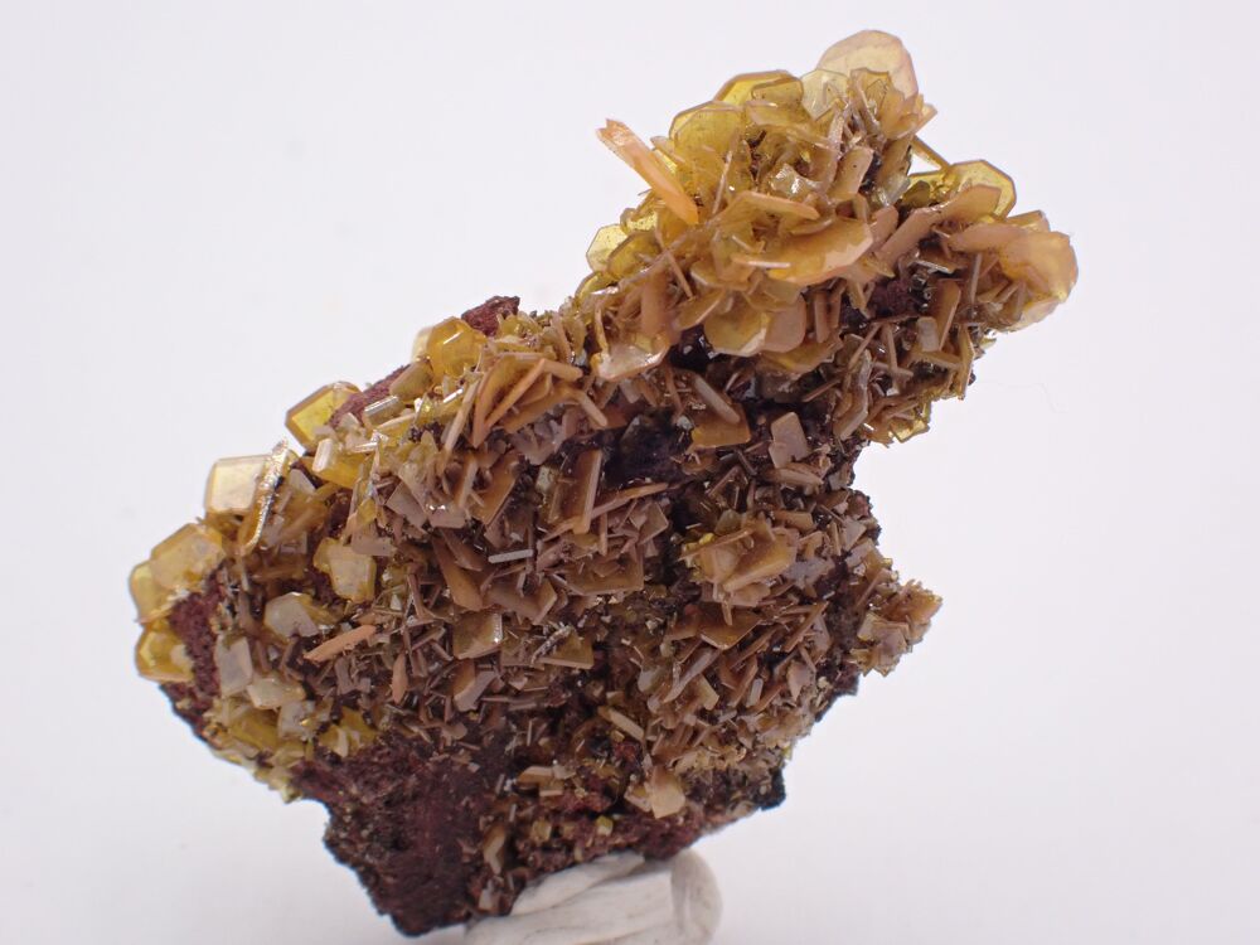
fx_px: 3640
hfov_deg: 19.6
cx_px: 630
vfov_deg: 14.8
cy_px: 472
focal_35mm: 100
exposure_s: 1/400
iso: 250
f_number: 6.3
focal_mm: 18
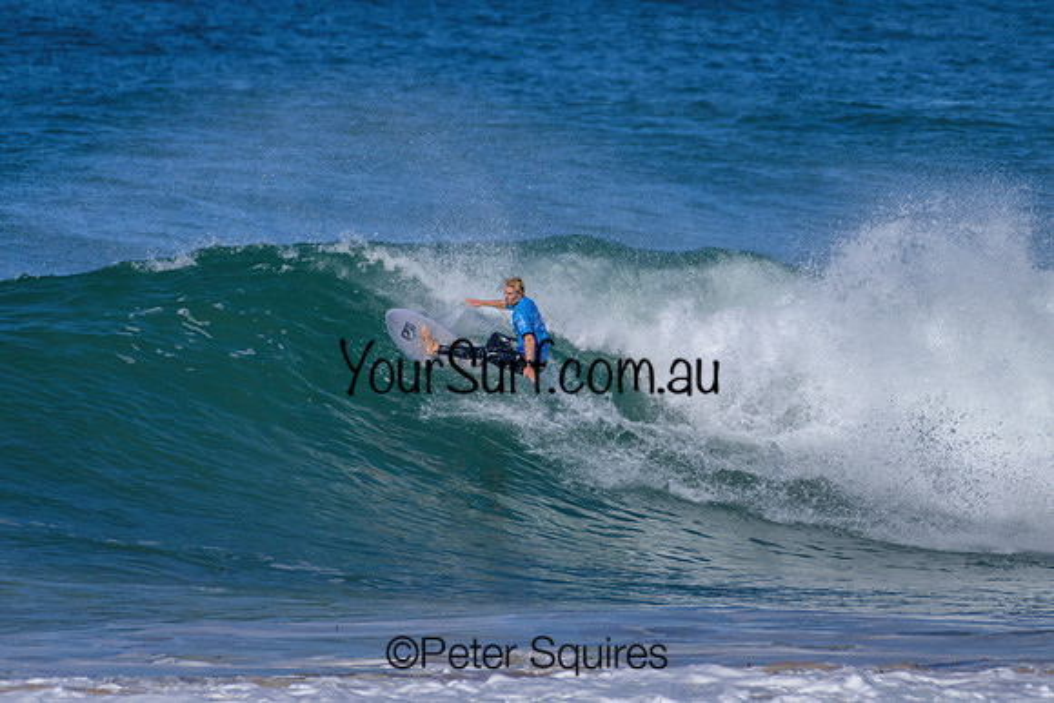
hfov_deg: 2.1
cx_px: 527
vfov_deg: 1.4
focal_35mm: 1000
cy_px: 352
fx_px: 29283
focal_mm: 1000
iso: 900
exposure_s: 1/3200
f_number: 11
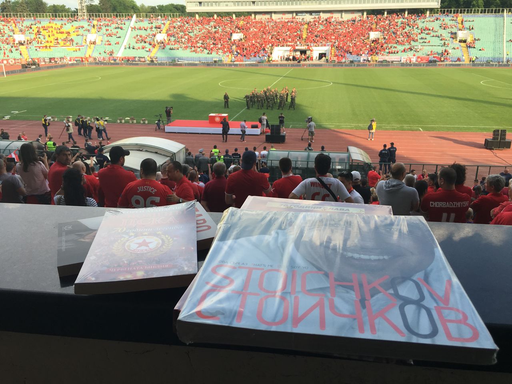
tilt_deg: -19.7
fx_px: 429
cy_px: 192
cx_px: 256
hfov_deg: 61.7
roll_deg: +0.4
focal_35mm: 29
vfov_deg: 48.2
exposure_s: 1/418
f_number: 2.2
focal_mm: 4.15
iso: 25
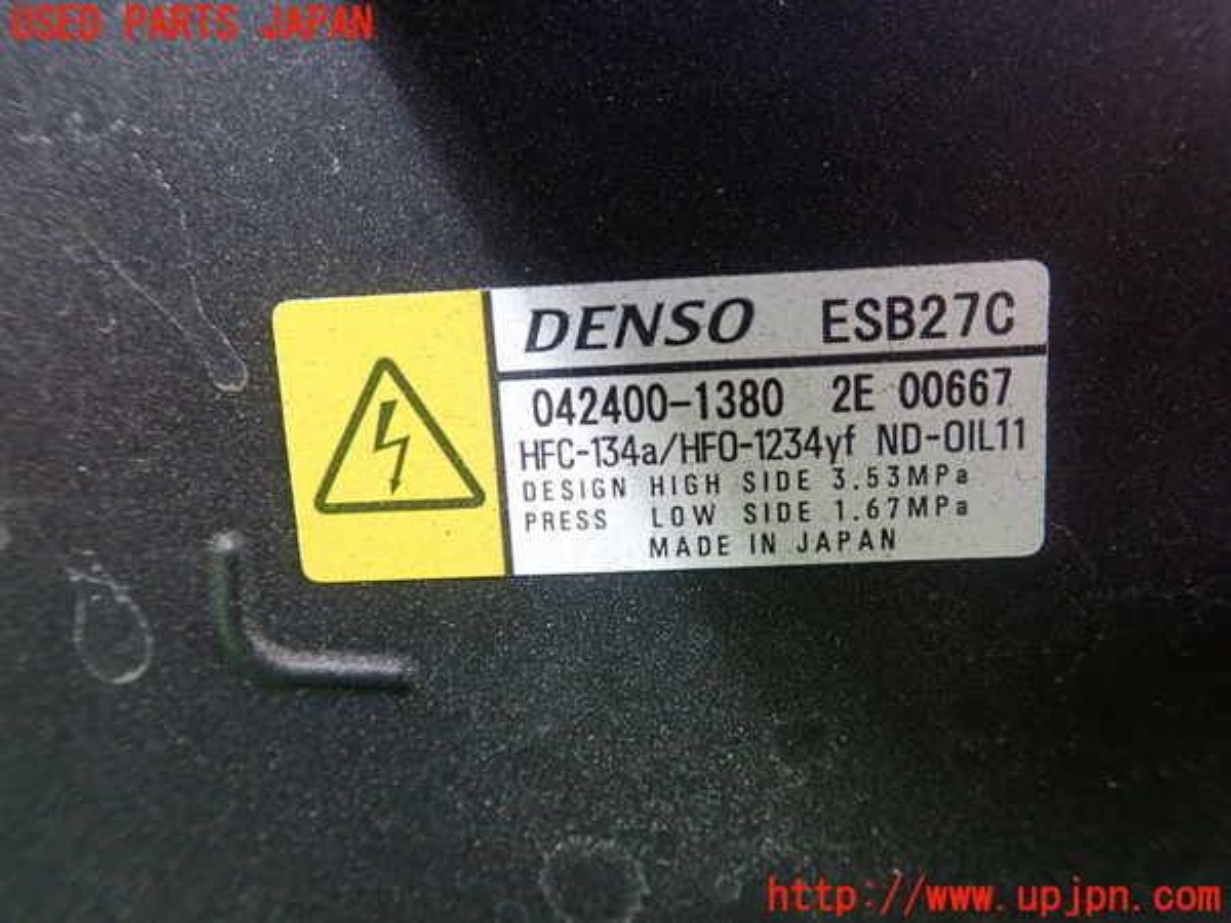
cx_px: 616
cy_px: 462
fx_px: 1067
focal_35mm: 30
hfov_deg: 60.0
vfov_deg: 46.8
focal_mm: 5.5
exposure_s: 1/60
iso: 800
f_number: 2.3
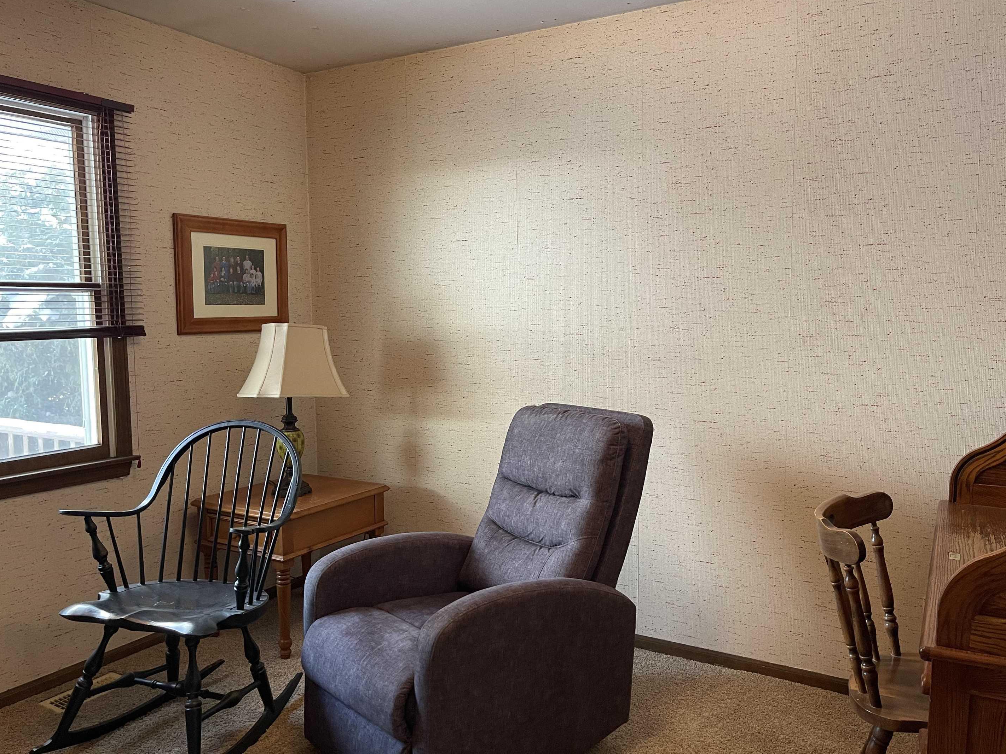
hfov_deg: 65.3
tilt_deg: -5.9
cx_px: 503
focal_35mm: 27
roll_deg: -0.1
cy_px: 386
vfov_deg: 51.3
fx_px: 785
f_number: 1.6
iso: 200
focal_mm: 5.1
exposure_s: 1/60
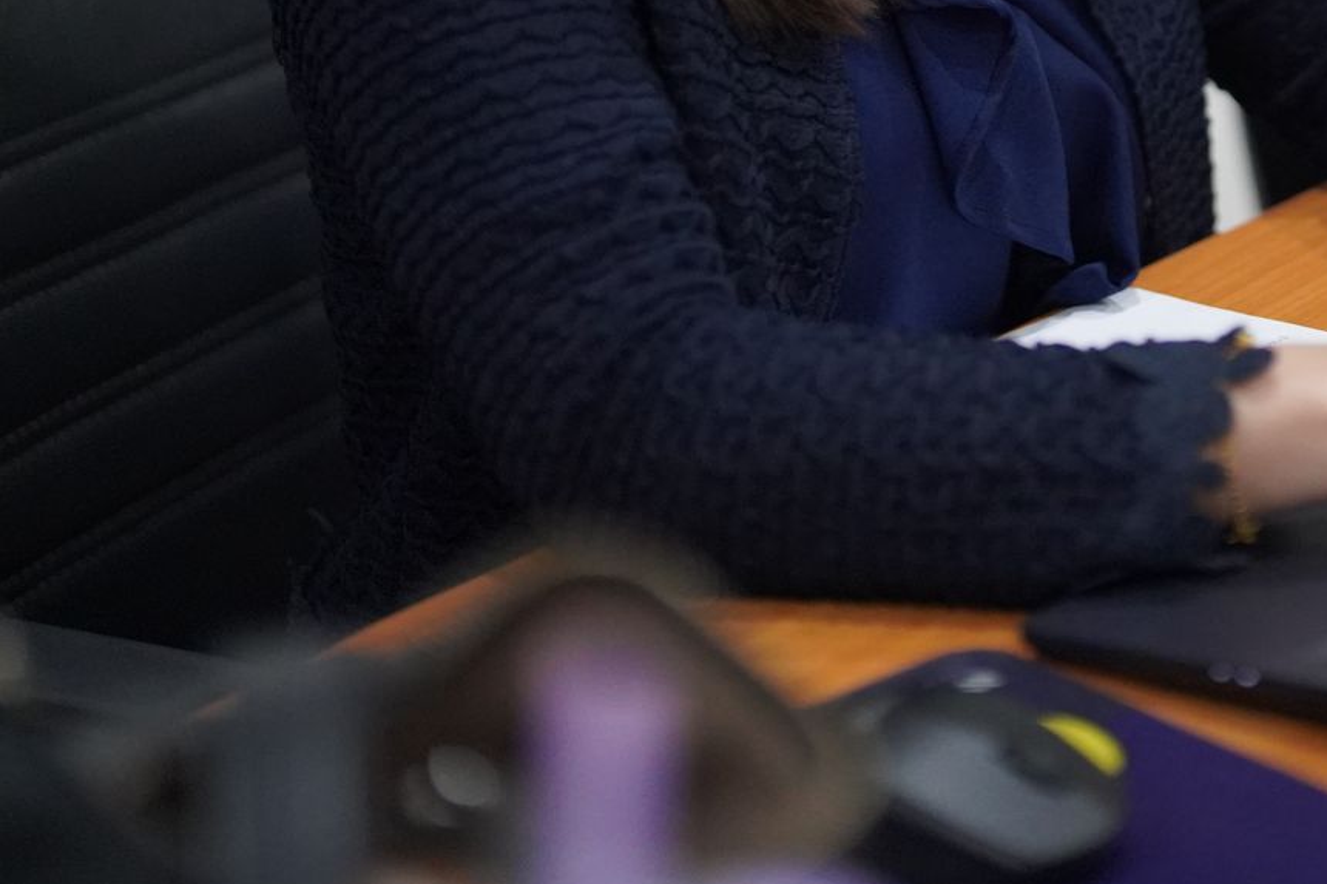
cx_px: 1212
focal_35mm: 122
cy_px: -161
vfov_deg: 11.0
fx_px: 4496
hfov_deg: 16.6
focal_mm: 50
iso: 4000
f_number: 1.2
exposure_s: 1/2500
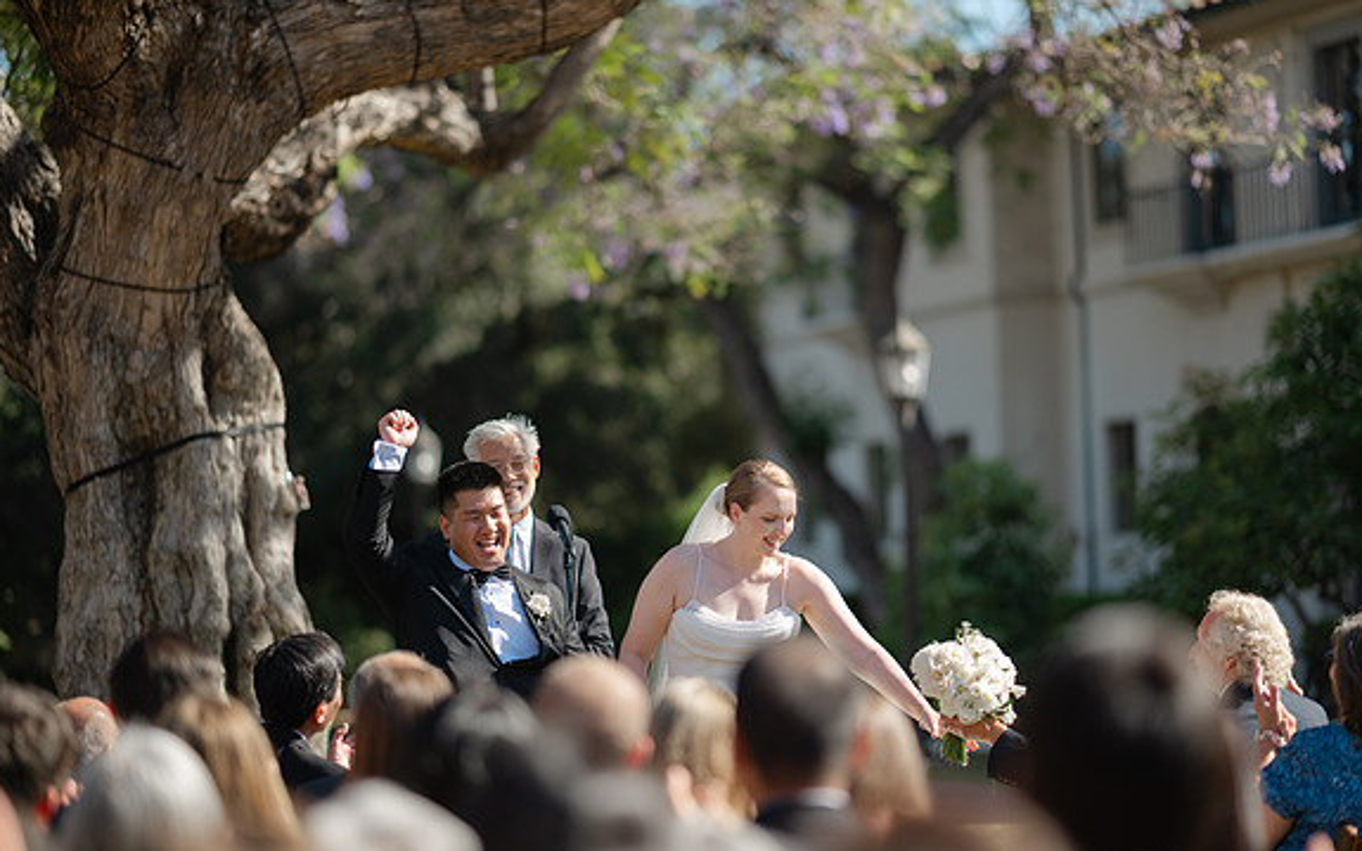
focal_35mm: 108
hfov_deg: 19.3
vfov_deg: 12.1
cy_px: 414
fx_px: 4008
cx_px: 682
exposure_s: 1/2000
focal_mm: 105
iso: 64
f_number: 1.4
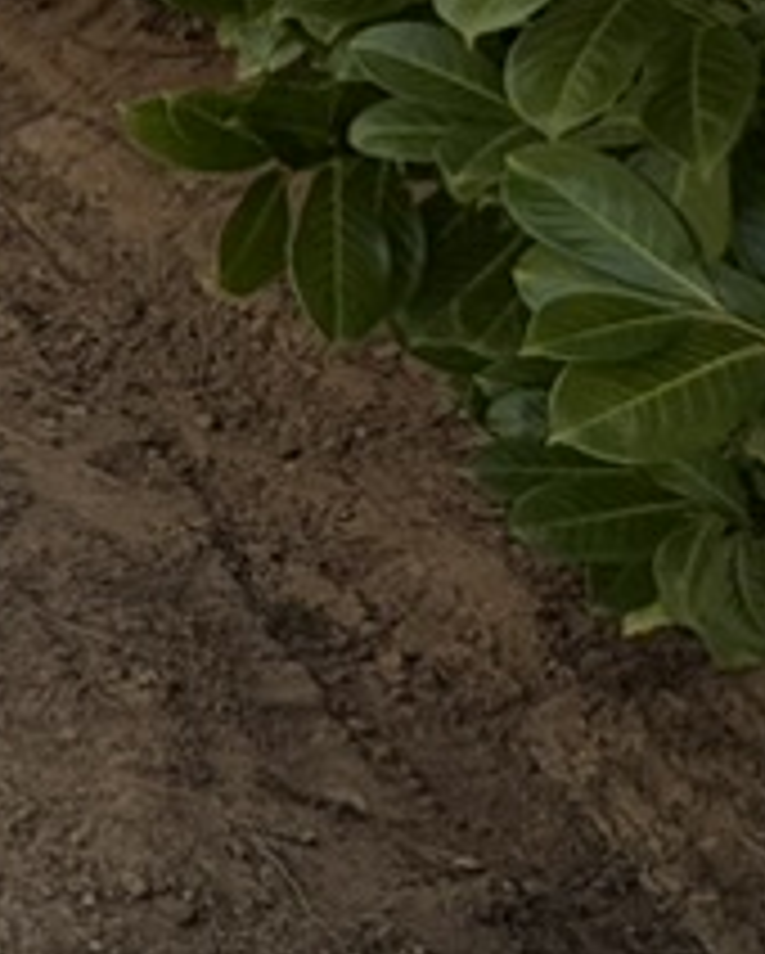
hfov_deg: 15.8
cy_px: -117
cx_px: -932
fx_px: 1865
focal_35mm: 66
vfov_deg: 26.3
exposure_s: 1/770
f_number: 2.2
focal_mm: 2.22
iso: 25
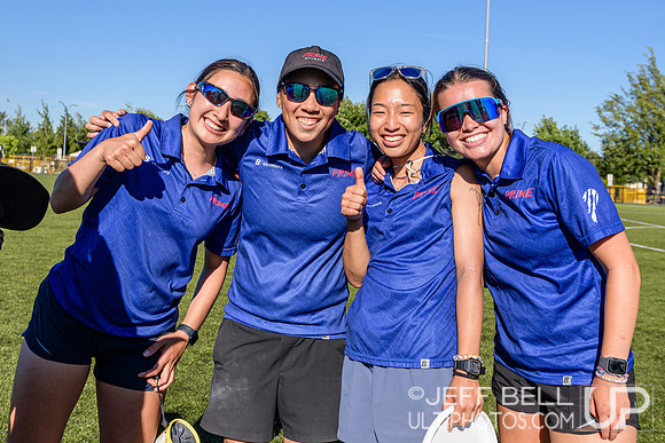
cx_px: 318
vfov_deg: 34.7
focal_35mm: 38
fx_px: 706
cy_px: 170
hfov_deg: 50.4
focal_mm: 26
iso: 110
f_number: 5.6
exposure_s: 1/500
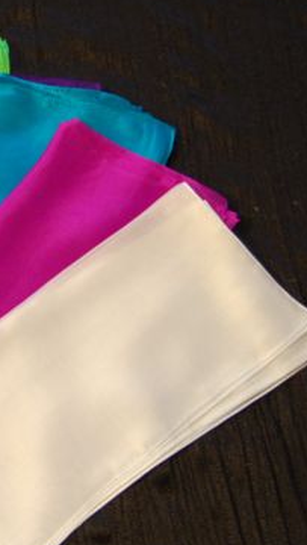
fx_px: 968
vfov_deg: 31.4
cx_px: -122
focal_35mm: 67
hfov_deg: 16.7
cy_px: 279
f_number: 4
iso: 800
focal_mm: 24
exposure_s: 1/20
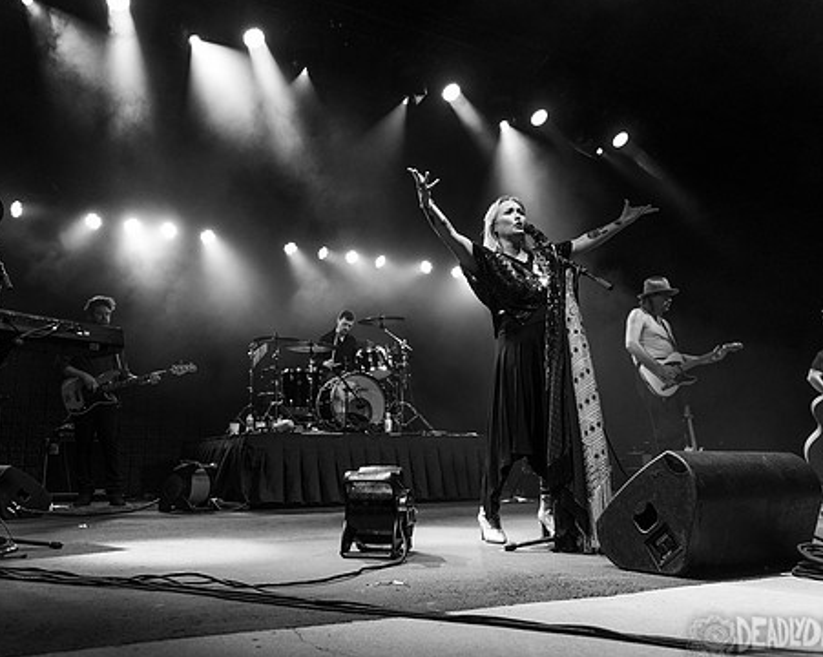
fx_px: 706
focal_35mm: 29
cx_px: 374
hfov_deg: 60.4
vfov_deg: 49.9
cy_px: 328
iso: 2500
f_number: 3.5
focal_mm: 24
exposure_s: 1/400
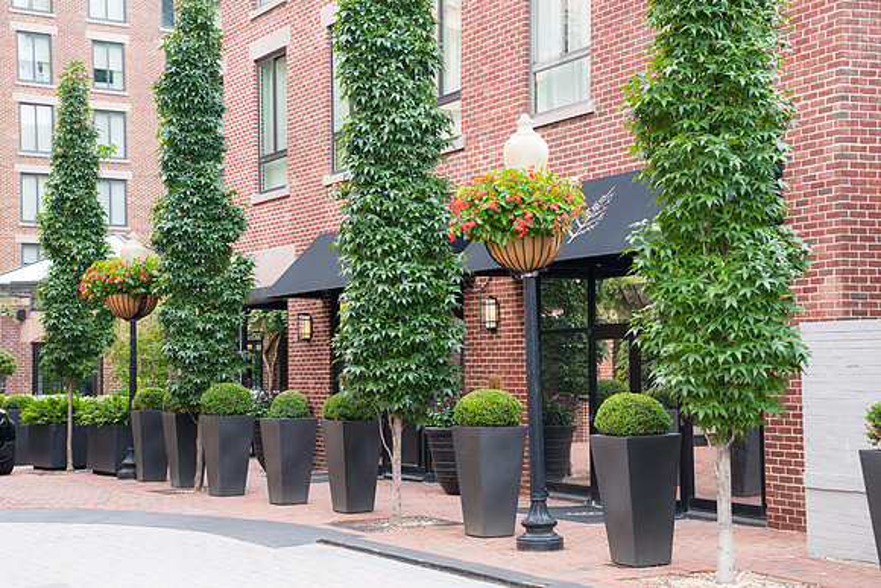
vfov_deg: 21.9
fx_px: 1518
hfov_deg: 32.4
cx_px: 440
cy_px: 294
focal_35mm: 62
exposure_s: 1/125
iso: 180
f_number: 4
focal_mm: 62
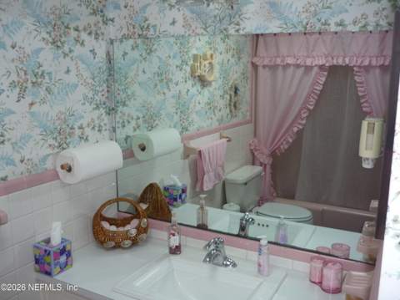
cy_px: 150
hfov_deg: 55.4
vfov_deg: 42.9
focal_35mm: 33
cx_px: 200
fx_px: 381
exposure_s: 1/30
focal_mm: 5.5
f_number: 2.8
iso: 100
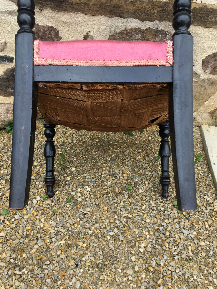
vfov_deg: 61.7
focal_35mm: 29
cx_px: 108
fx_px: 242
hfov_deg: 48.2
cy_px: 144
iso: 25
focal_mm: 4.15
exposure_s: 1/102
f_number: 2.2
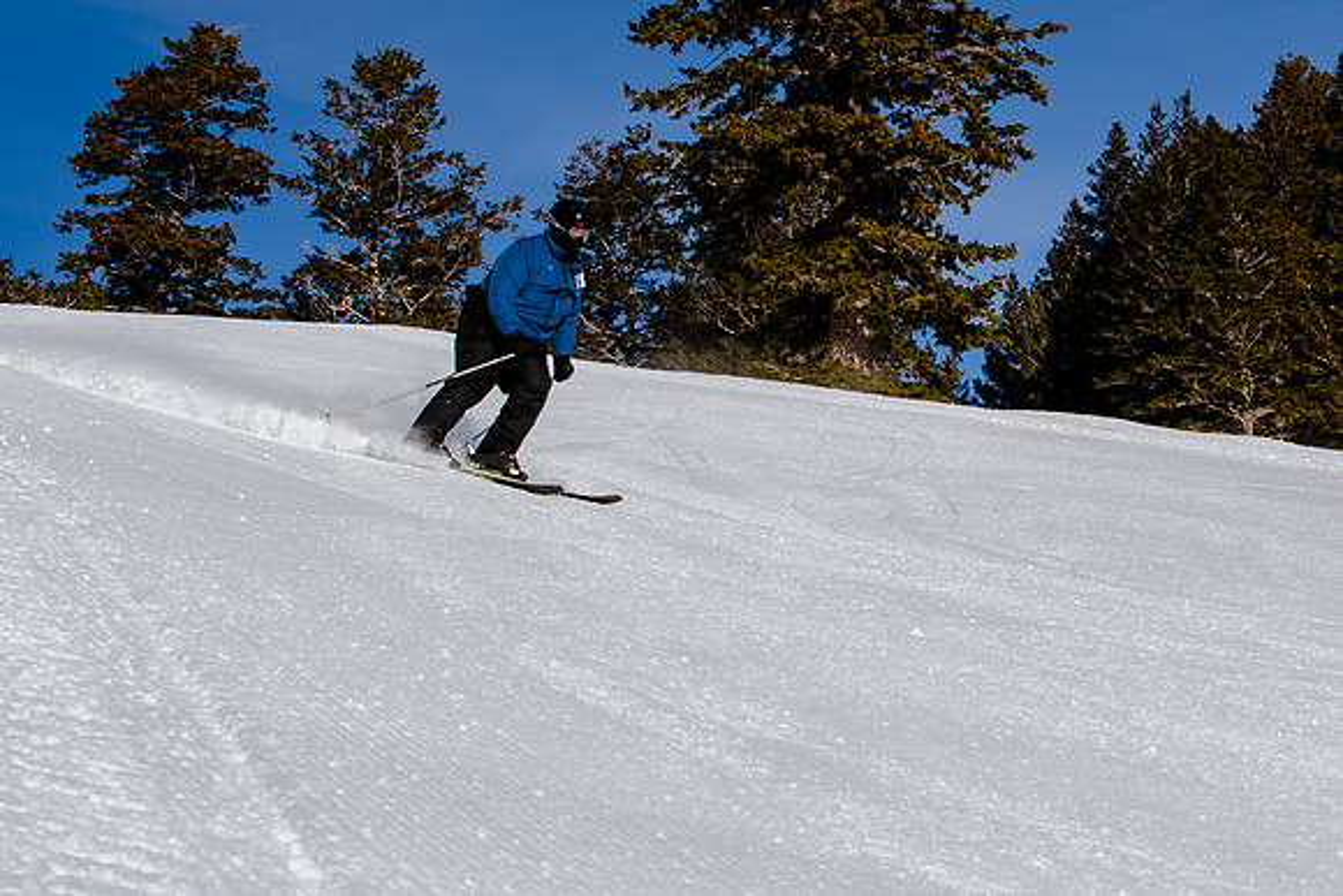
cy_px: 314
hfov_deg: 19.7
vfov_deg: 13.3
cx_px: 1011
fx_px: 3846
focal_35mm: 103
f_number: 8
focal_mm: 38
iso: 160
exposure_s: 1/1000
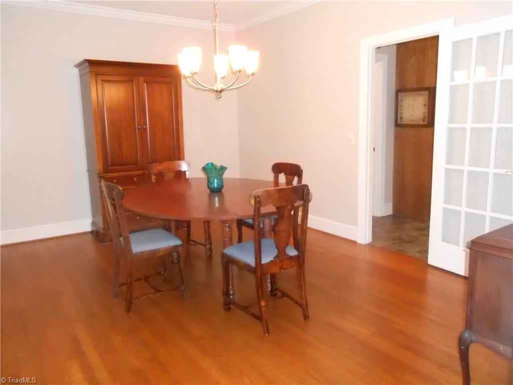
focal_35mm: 26
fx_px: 385
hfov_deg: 67.3
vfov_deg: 53.1
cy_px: 192
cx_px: 256
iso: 1250
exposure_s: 1/25
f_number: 3.5
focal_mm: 4.6
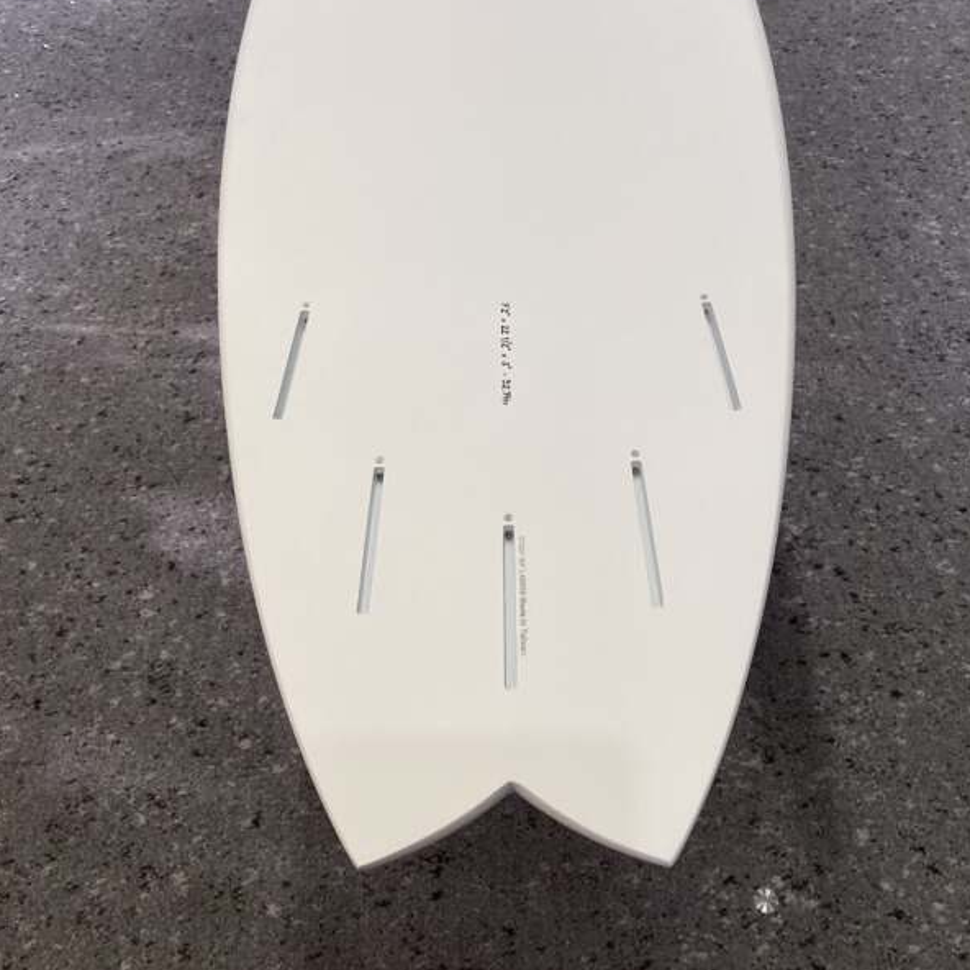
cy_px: 341
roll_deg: +1.3
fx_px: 1173
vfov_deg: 44.4
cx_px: 483
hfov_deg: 44.9
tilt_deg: -39.2
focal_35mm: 37
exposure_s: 1/120
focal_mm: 3.3
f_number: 2.4
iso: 64
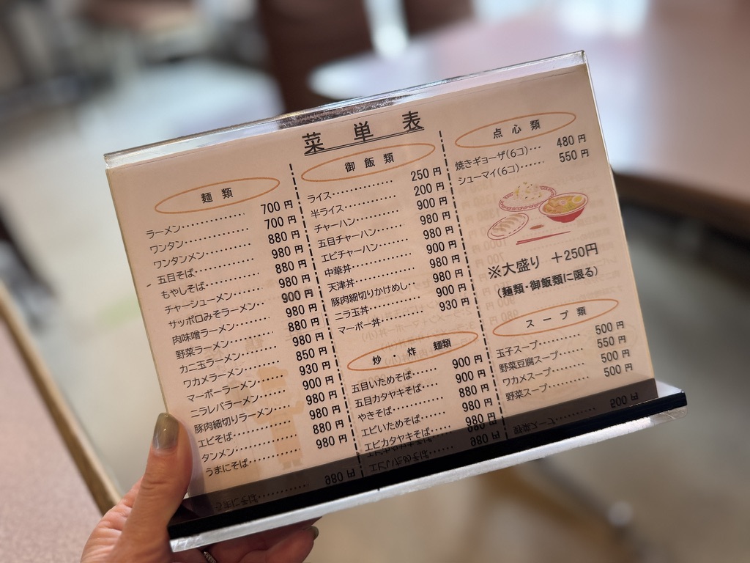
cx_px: 375
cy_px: 282
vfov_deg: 56.8
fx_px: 520
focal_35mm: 24
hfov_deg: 71.6
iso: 160
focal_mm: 6.76
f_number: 1.78
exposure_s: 1/100
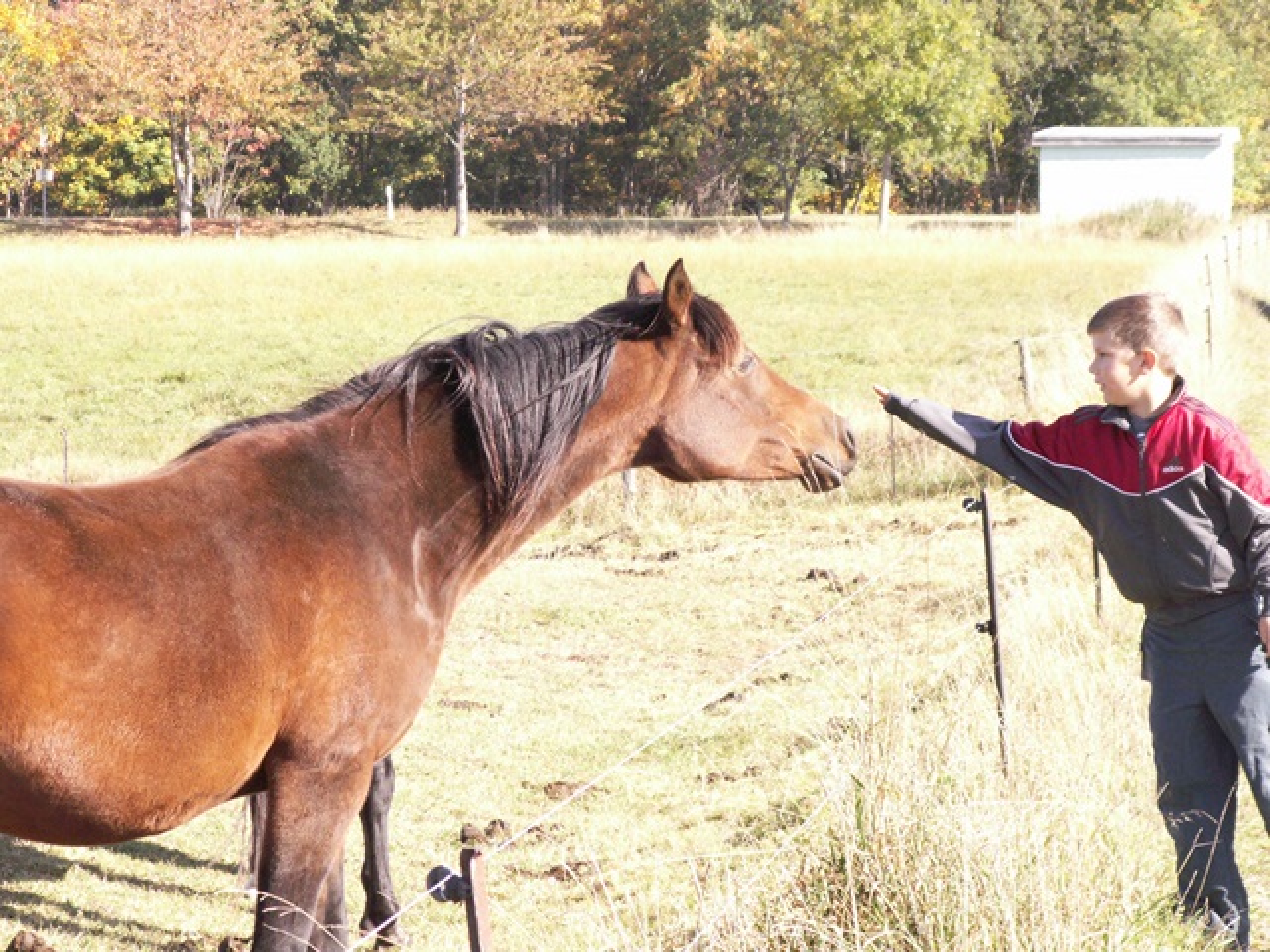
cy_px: 476
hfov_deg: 15.5
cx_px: 635
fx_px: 4659
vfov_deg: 11.7
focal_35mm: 127
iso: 200
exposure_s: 1/640
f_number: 4
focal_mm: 20.77
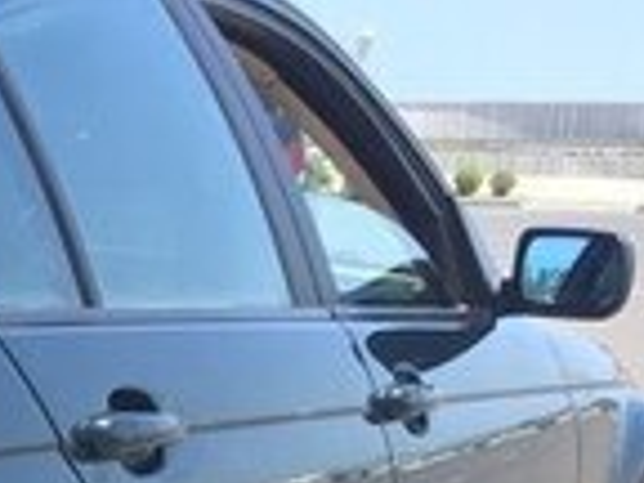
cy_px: 602
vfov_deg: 10.9
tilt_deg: -11.9
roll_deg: -0.7
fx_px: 2474
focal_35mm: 133
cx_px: -666
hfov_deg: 12.8
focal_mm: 4.15
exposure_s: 1/694
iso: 32
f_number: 2.2
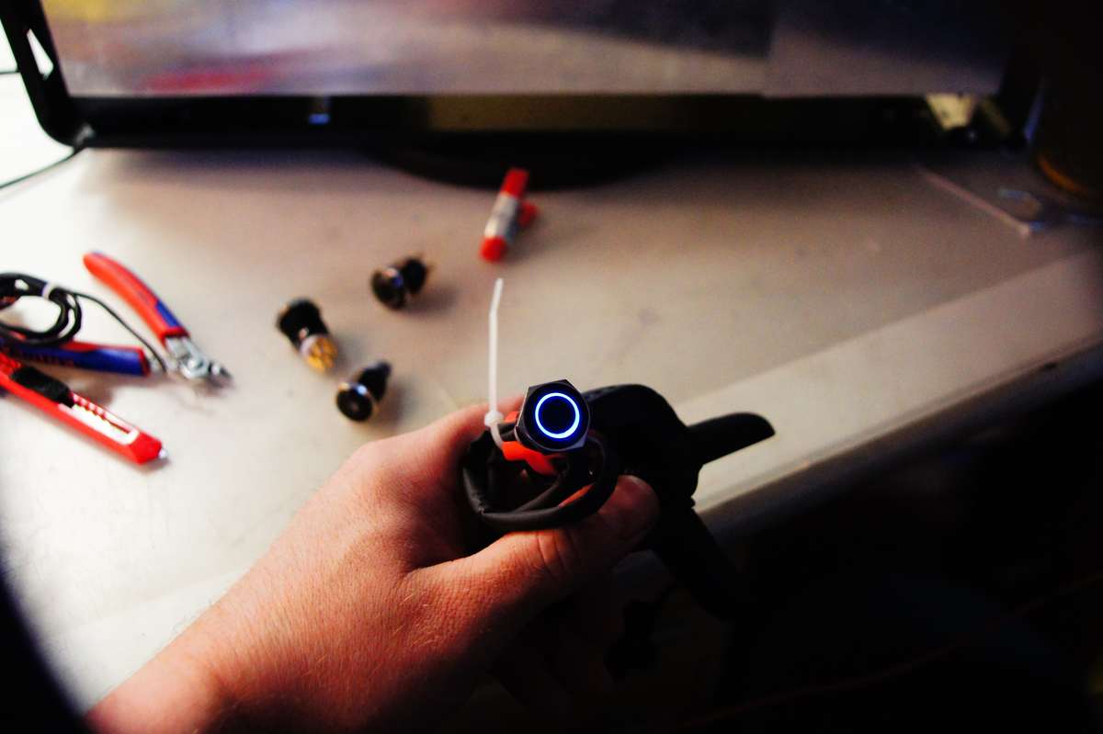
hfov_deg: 53.2
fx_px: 1102
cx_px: 552
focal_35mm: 36
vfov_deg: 36.8
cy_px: 367
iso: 1600
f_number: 4
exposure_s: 1/30
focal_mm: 24
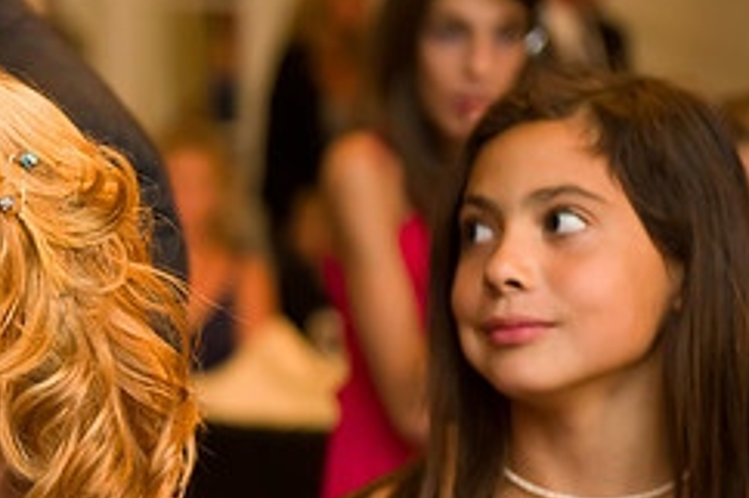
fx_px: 3493
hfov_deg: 12.0
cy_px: 356
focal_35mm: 168
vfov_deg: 8.2
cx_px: -84
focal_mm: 70
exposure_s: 1/125
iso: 1600
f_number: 3.2
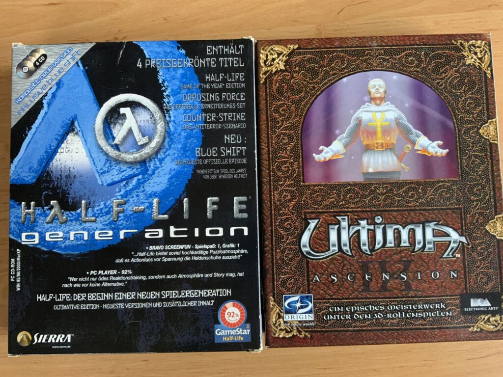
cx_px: 252
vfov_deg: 48.2
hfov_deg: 61.7
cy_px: 188
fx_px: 421
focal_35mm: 29
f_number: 1.8
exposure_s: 1/50
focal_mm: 3
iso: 125
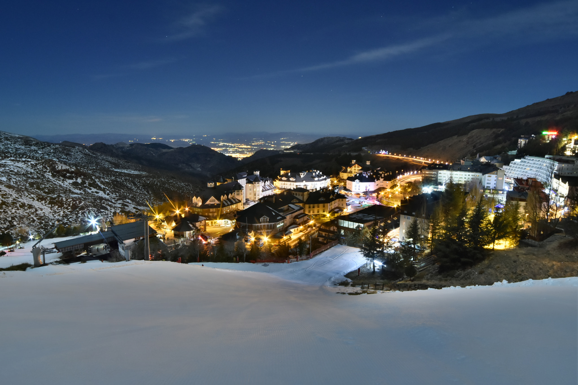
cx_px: 289
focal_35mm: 21
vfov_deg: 59.5
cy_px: 192
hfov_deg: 81.2
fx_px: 337
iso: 800
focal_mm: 14
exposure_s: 4
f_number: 8
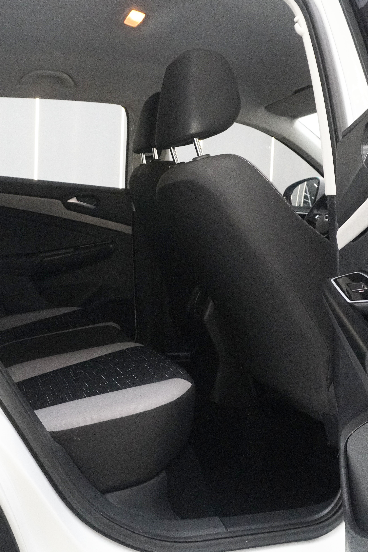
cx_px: 152
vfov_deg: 51.9
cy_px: 271
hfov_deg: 35.8
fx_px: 567
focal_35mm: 37
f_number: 6.3
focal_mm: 16
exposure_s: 1/80
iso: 6400
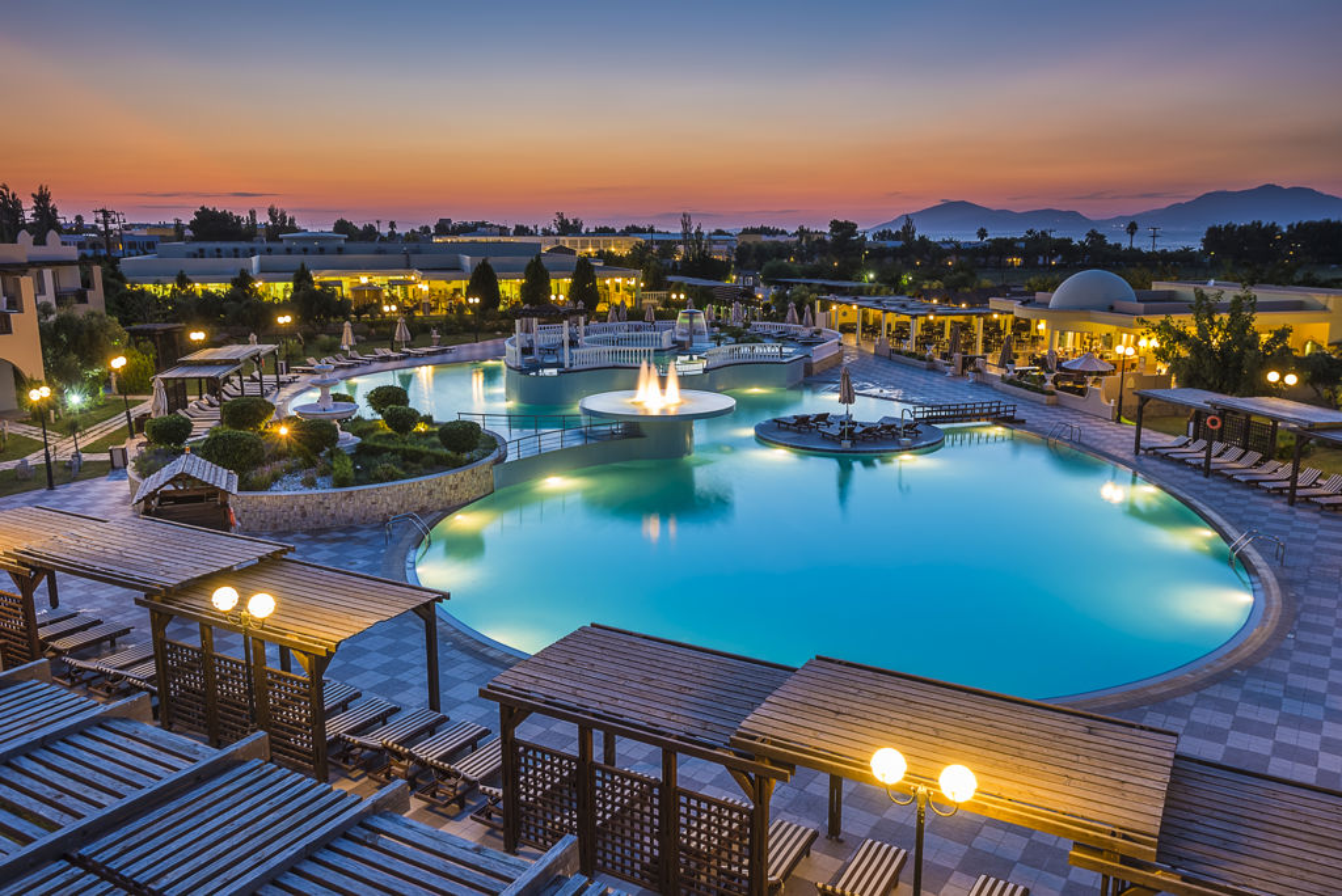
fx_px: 1007
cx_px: 671
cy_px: 448
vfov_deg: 48.0
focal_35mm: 27
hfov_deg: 67.4
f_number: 8
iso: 64
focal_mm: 27
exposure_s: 10
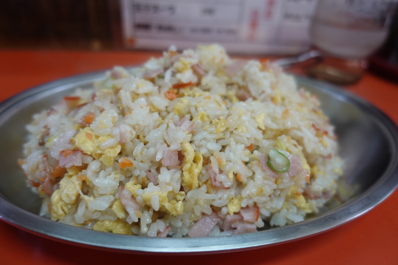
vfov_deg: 53.1
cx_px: 199
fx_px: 265
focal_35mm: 24
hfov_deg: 73.7
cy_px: 132
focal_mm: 8.8
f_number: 1.8
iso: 160
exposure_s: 1/30
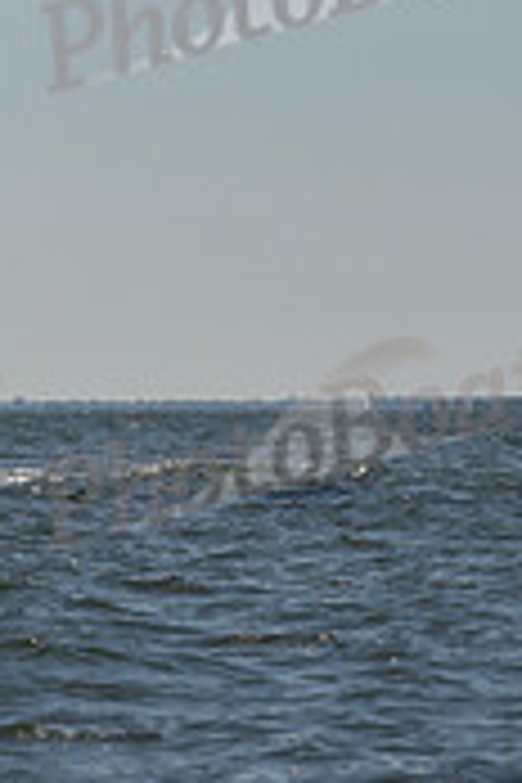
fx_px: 7112
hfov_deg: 4.2
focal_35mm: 327
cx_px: -191
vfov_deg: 6.3
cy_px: -194
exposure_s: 1/1600
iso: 250
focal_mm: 98
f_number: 4
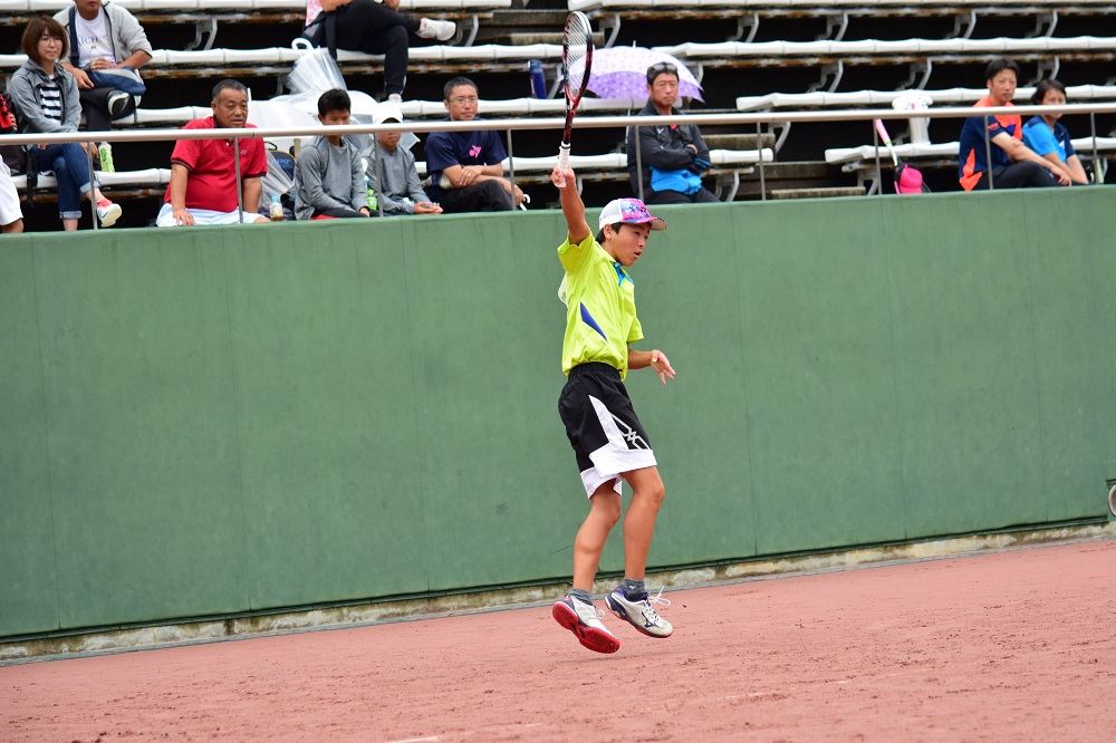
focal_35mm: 147
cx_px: 558
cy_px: 372
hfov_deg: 14.0
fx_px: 4555
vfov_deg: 9.3
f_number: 4.5
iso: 500
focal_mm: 98
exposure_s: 1/1250
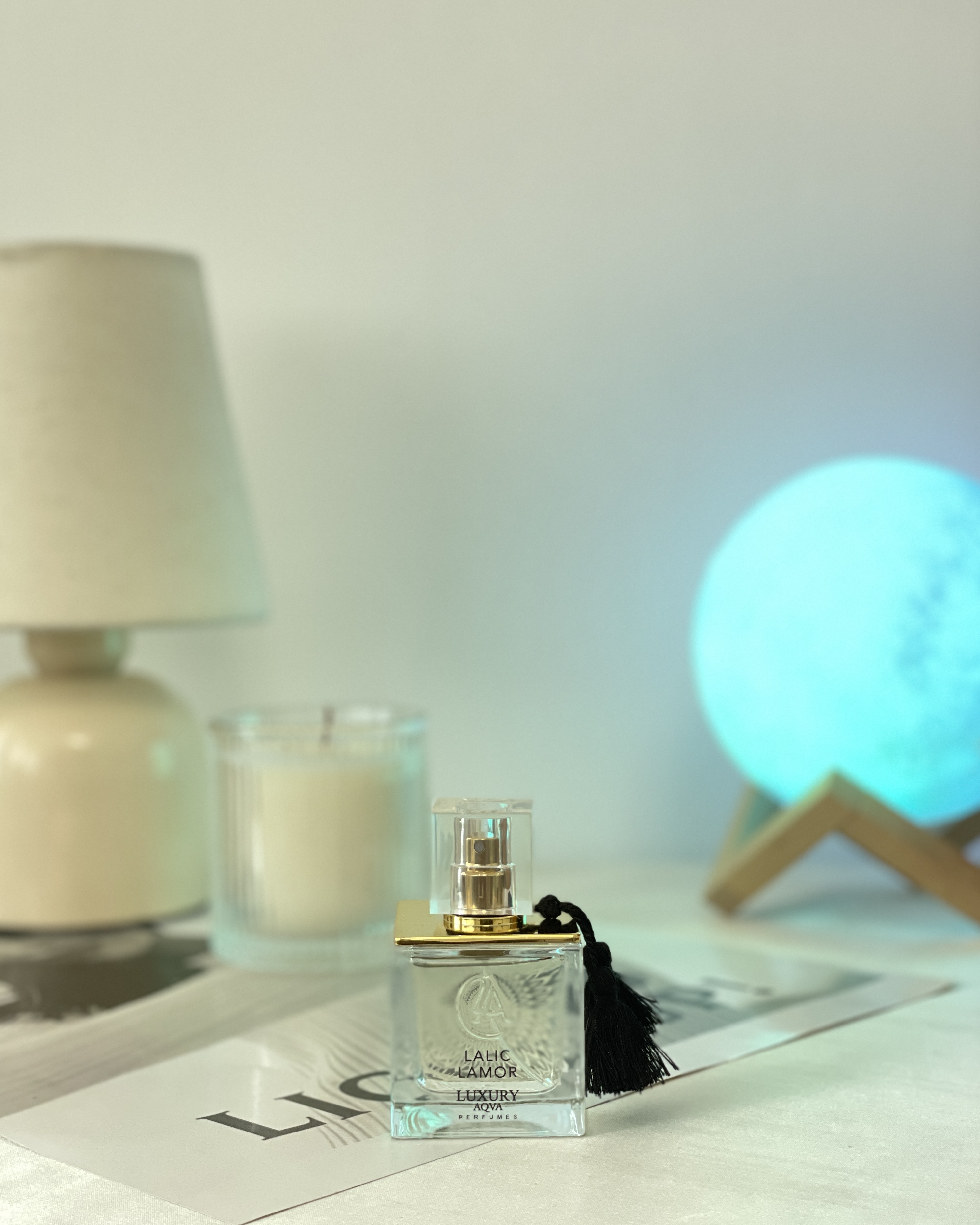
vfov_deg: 34.1
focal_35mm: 55
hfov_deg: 27.6
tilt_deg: -1.6
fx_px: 1994
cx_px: 486
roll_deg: +0.9
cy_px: 598
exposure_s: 1/83
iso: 250
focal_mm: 6
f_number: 2
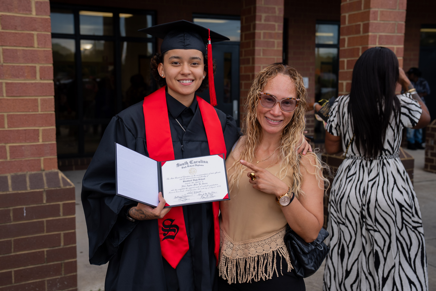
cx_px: 218
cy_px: 146
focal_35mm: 43
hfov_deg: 45.4
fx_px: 521
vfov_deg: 31.2
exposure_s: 1/125
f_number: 4.5
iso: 80
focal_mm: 43
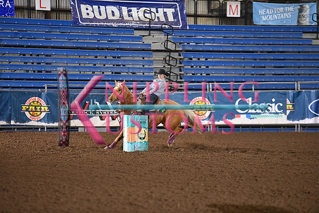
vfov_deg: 6.9
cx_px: 160
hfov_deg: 10.3
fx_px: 1773
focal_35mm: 200
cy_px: 106
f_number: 3.2
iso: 1250
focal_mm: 200
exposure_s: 1/250
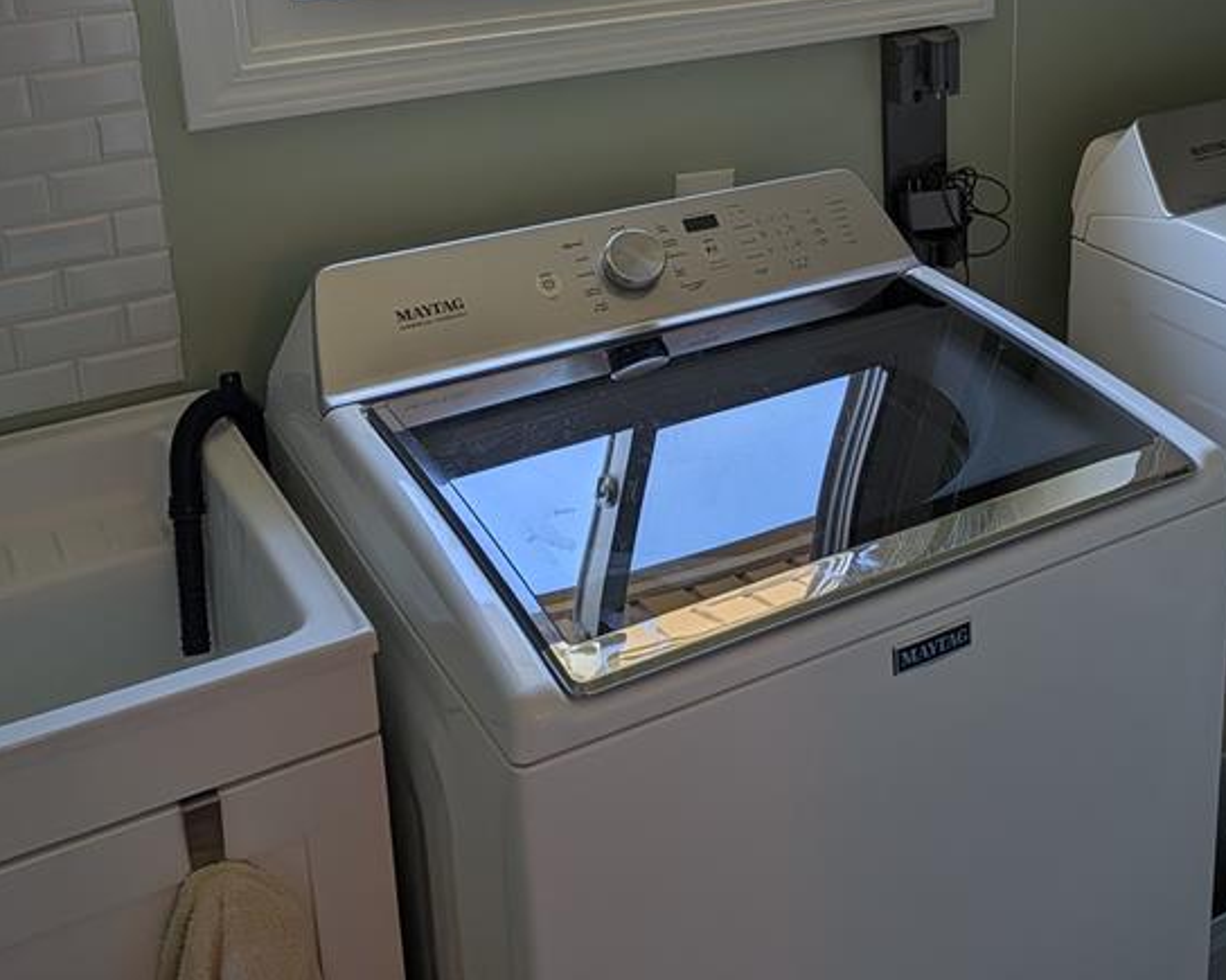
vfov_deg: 32.9
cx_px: 929
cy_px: 153
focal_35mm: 44
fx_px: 1596
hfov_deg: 40.7
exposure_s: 1/636
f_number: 1.68
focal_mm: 6.9
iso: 17
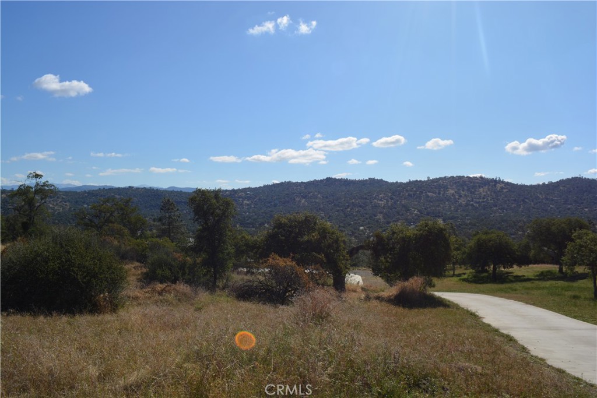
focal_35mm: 27
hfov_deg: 67.4
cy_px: 199
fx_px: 448
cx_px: 298
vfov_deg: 47.9
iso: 100
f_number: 11
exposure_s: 1/200
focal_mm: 18
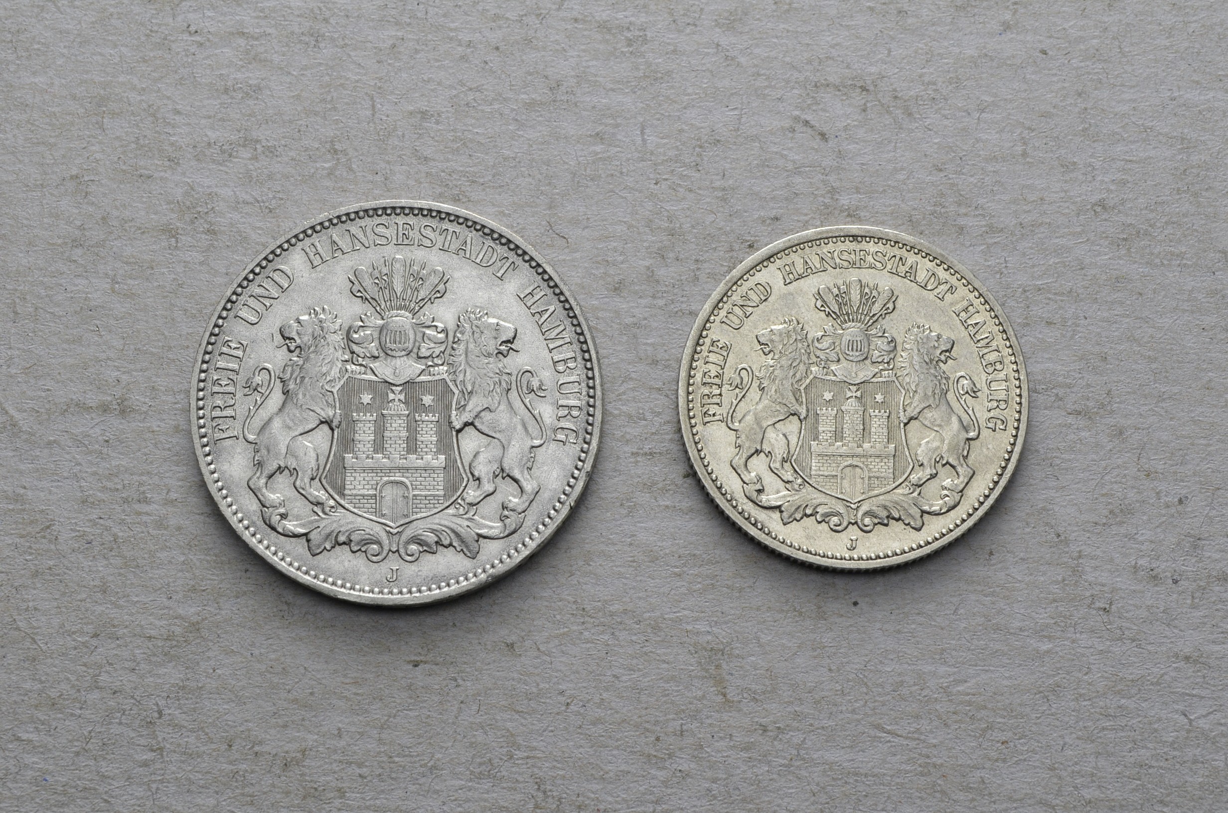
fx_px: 2349
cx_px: 614
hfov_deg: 29.3
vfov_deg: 19.6
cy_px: 406
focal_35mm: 69
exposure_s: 1/250
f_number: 14
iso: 400
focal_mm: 46
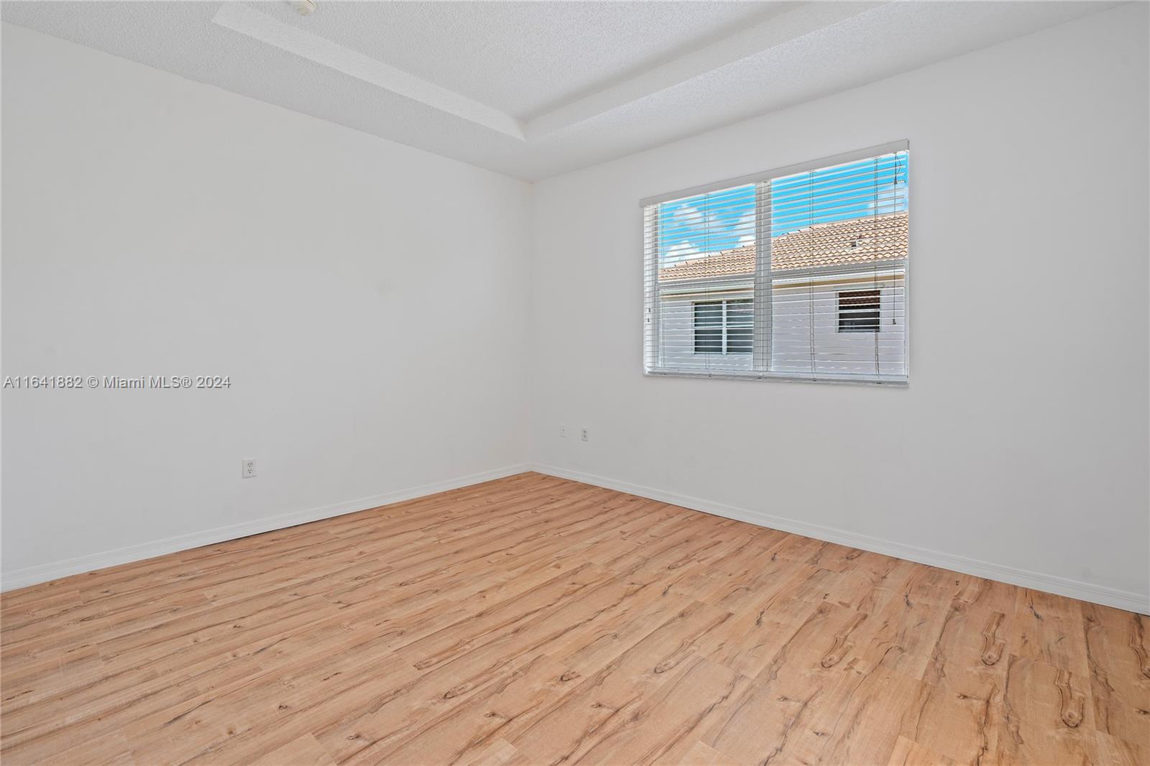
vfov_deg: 73.7
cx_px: 575
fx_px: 511
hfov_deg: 96.7
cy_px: 383
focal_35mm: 16
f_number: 8
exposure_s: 1/3
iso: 200
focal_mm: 16
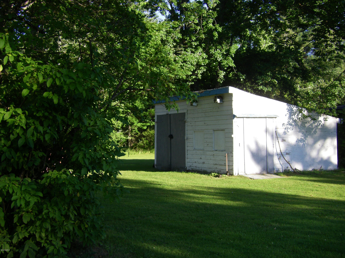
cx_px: 172
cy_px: 129
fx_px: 508
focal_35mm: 51
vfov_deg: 28.6
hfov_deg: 37.5
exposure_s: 1/125
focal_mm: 8.4
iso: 64
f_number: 3.6
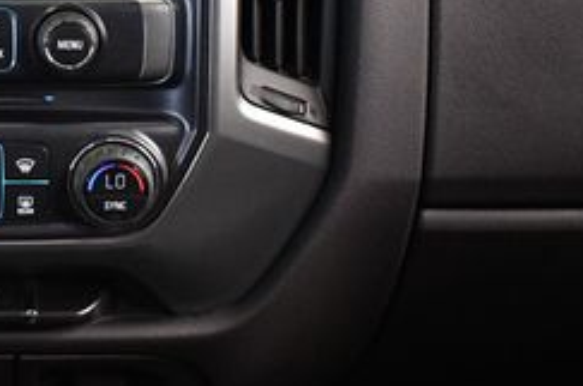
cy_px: -10
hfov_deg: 20.4
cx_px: -72
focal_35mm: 95
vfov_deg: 14.1
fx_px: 1535
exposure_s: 1/60
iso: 3600
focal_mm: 24
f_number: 4
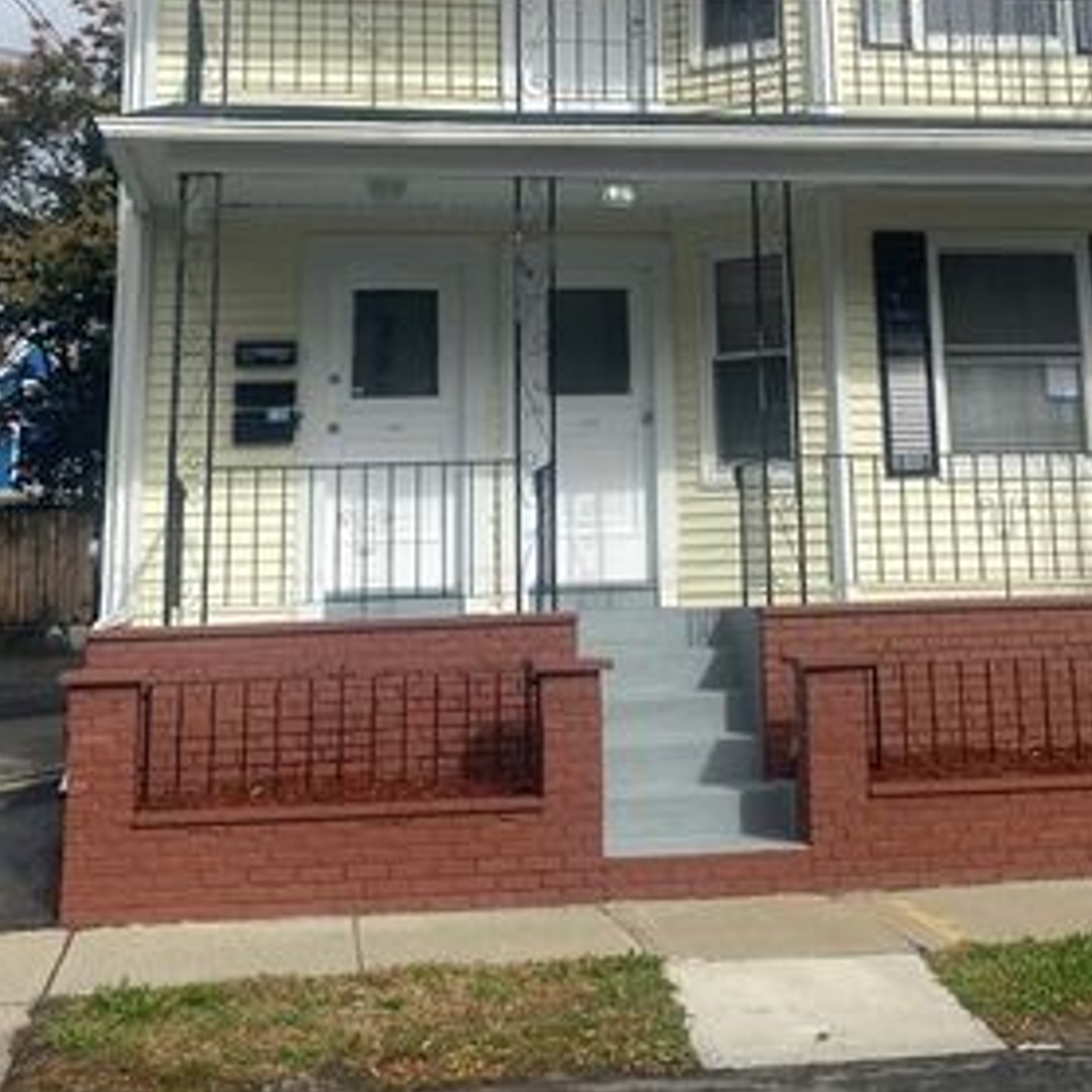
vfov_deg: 29.9
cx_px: 697
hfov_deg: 30.9
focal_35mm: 55
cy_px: 127
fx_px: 1963
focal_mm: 4.25
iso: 32
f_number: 1.8
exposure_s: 1/3984
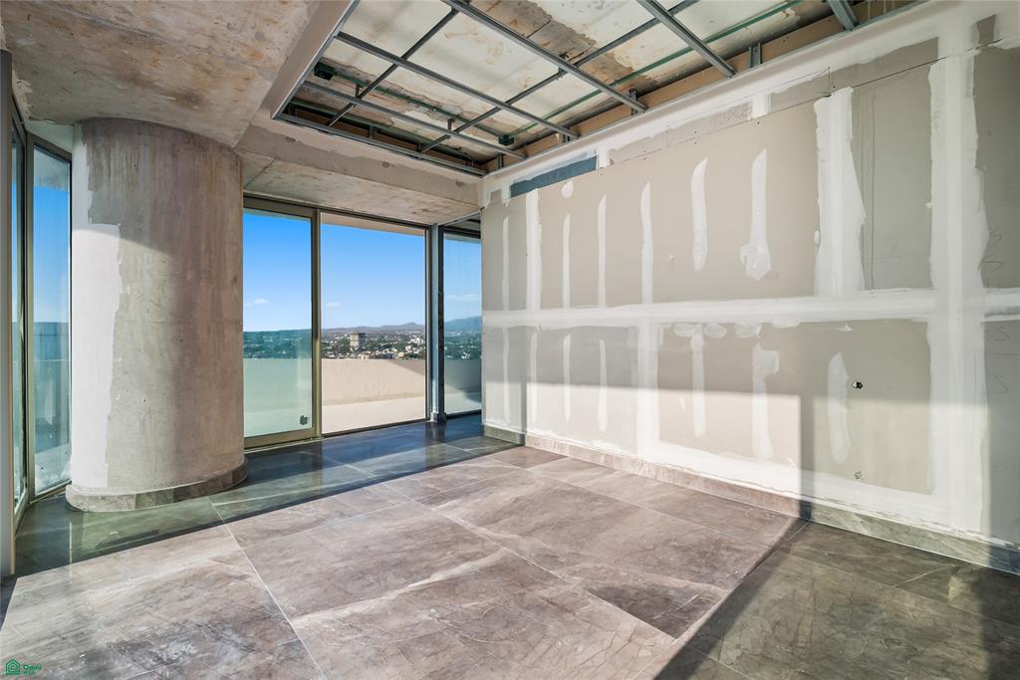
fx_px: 468
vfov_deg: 72.1
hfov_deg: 95.0
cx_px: 510
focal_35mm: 16
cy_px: 340
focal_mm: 16.5
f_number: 8
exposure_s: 1/50
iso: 640
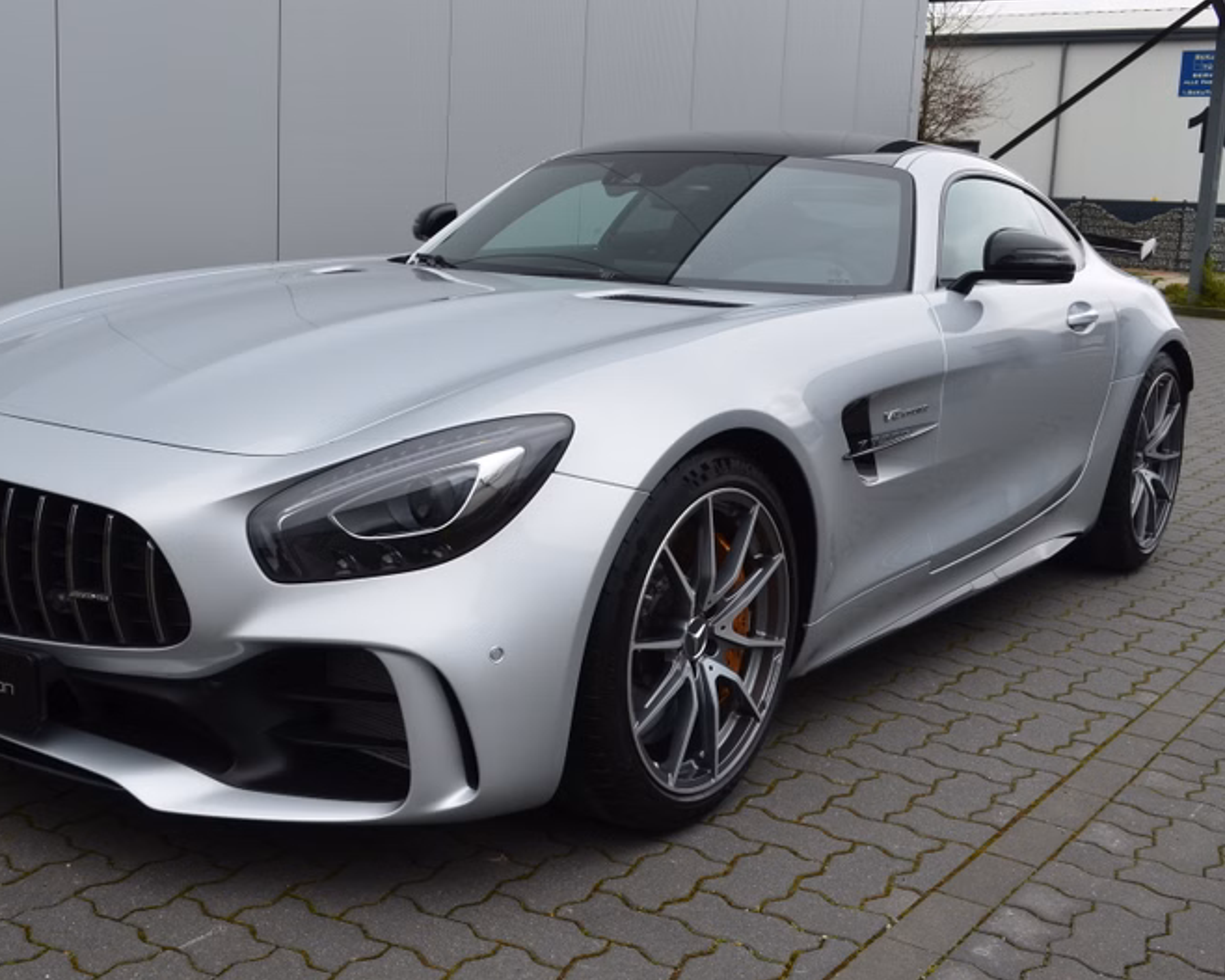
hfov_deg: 44.6
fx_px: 1486
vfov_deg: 36.5
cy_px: 490
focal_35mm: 41
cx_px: 495
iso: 200
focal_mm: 24
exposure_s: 1/60
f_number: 10
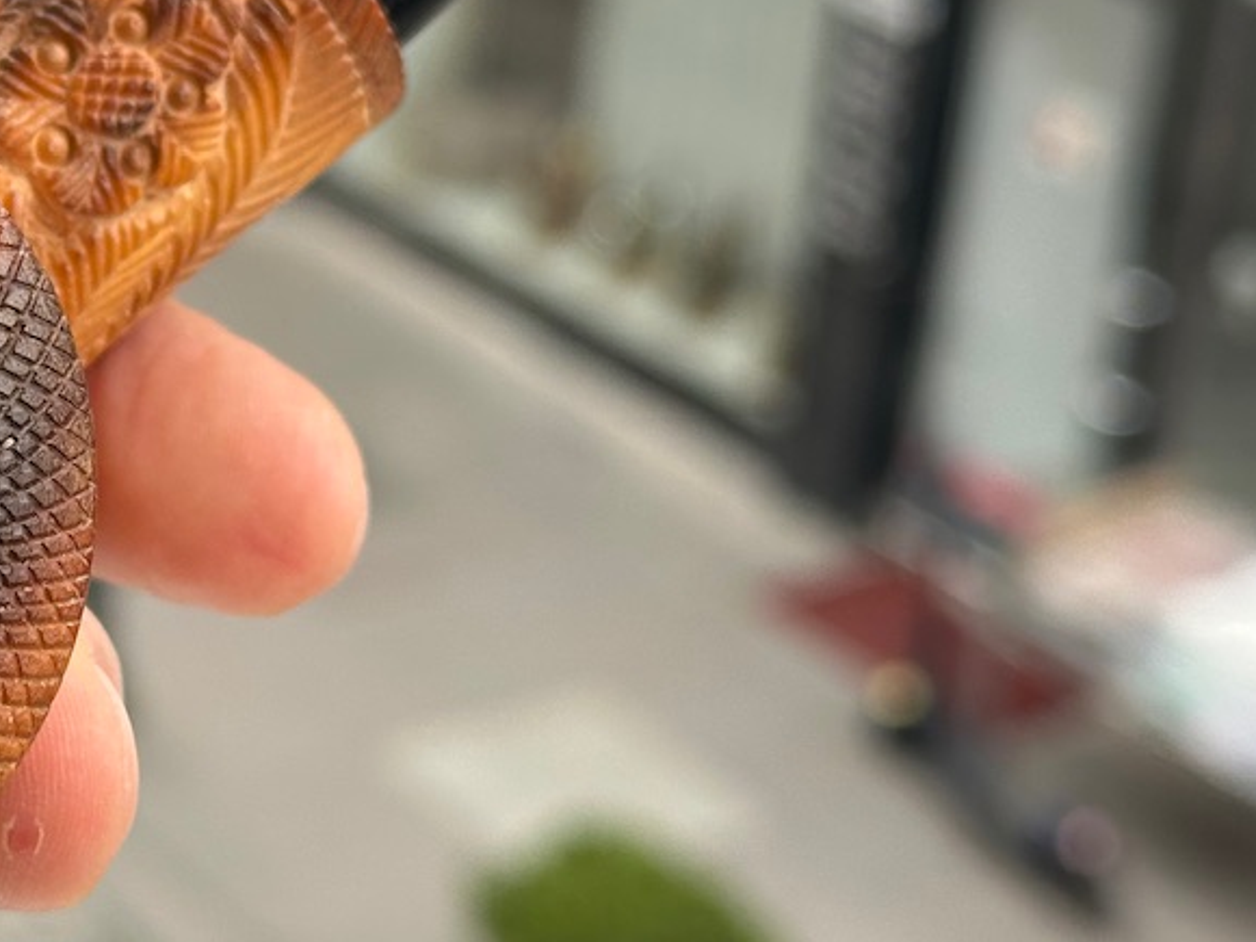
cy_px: 145
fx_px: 3846
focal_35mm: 106
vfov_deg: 13.9
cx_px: 89
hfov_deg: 18.2
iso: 64
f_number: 1.78
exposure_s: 1/387
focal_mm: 6.86
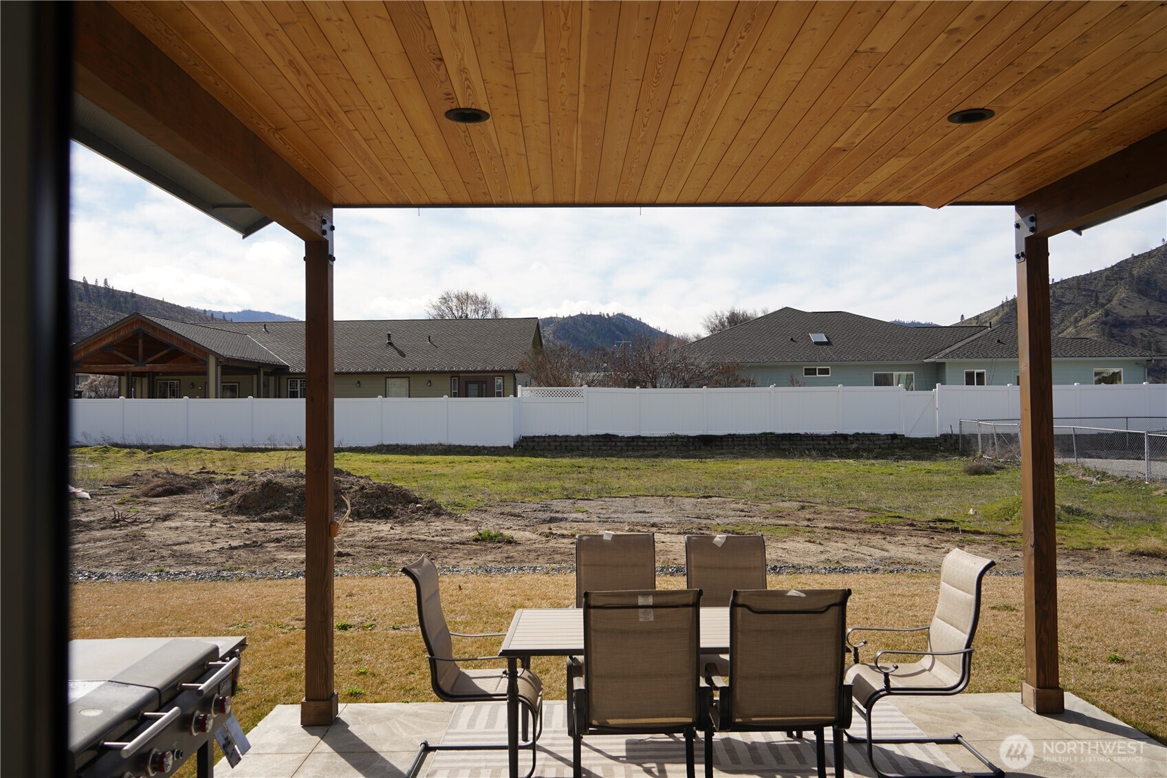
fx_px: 908
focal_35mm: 28
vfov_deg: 46.4
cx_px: 584
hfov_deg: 65.5
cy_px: 389
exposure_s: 1/400
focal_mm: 28
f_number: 6.3
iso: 100
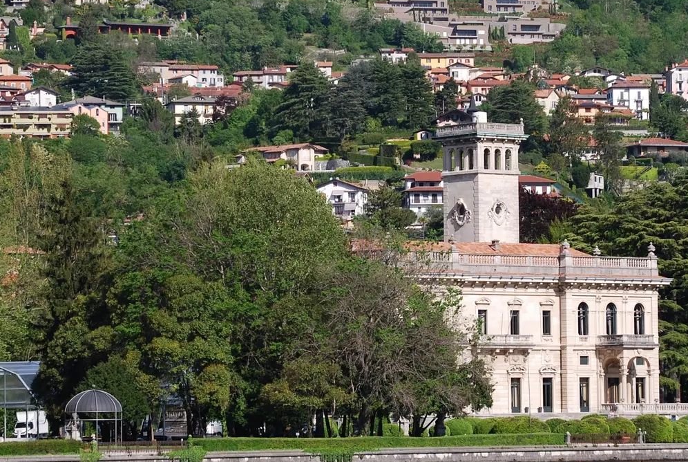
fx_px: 3462
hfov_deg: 11.3
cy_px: 229
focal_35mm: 181
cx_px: 442
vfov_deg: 7.6
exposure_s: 1/500
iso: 110
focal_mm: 75
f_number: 5.6
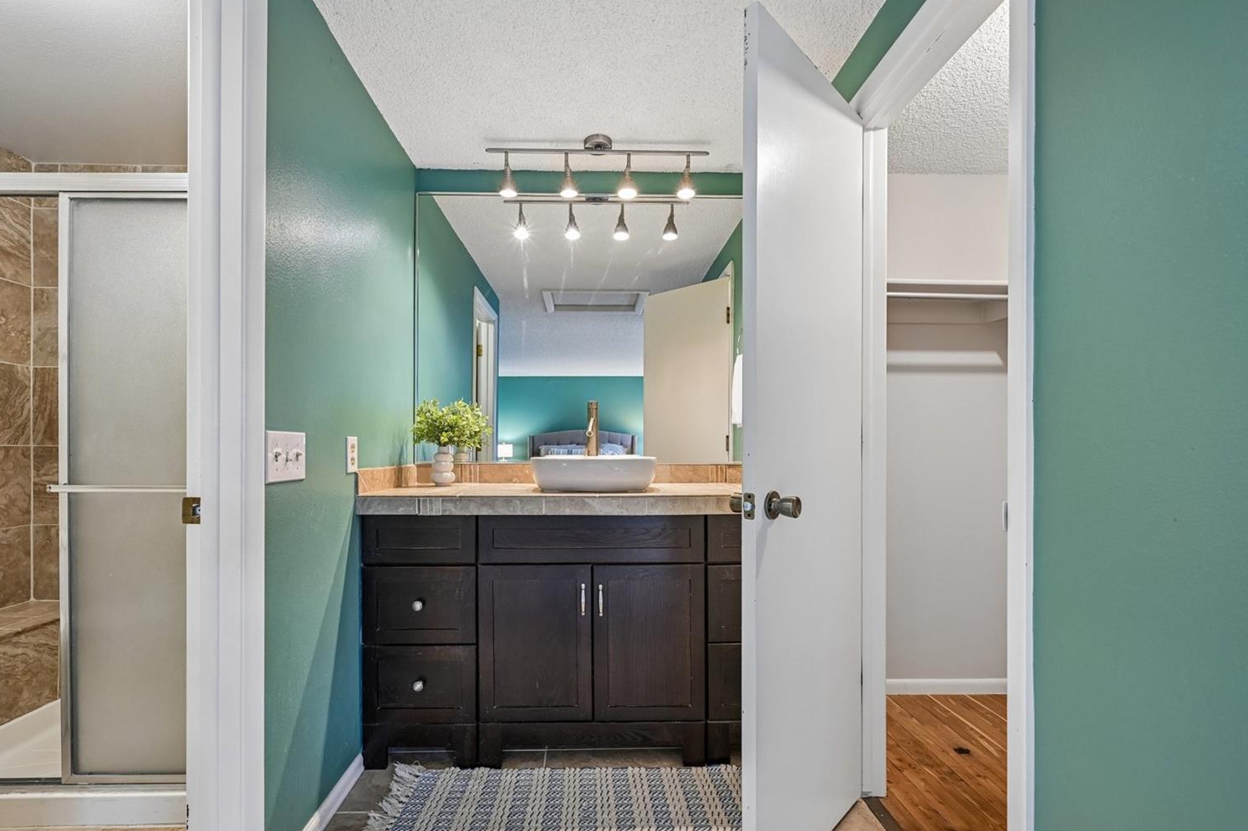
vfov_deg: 77.2
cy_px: 440
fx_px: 520
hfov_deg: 100.3
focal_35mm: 15
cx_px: 596
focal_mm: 14
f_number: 9
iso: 400
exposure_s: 1/3.33
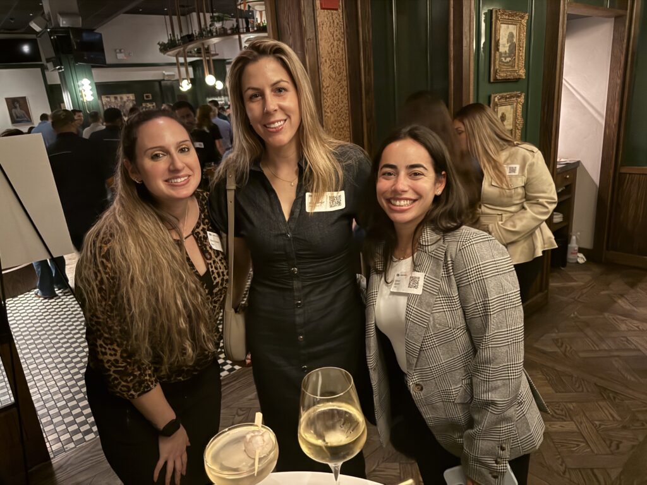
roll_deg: +5.1
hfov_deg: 71.6
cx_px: 324
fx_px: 449
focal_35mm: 24
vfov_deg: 56.8
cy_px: 242
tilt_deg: -15.2
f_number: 1.78
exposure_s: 1/22
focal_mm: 6.76
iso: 1600
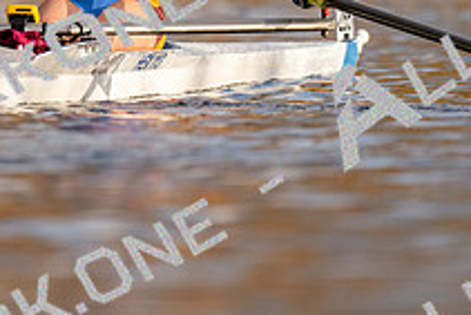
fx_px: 21562
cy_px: -41
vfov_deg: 0.8
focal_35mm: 1647
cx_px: 141
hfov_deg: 1.3
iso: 360
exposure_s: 1/2500
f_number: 4
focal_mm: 600
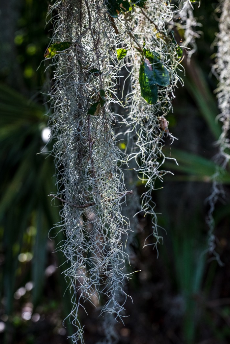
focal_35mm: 200
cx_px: 129
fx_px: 1915
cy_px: 147
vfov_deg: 10.3
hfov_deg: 6.9
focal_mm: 155
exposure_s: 1/800
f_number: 5
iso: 800
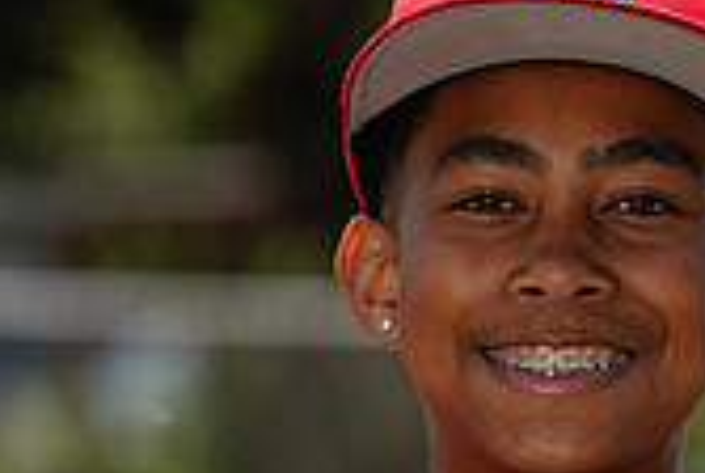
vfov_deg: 2.1
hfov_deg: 3.1
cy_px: 638
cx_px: 593
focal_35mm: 672
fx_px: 13183
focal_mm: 194
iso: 50
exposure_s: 1/250
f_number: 5
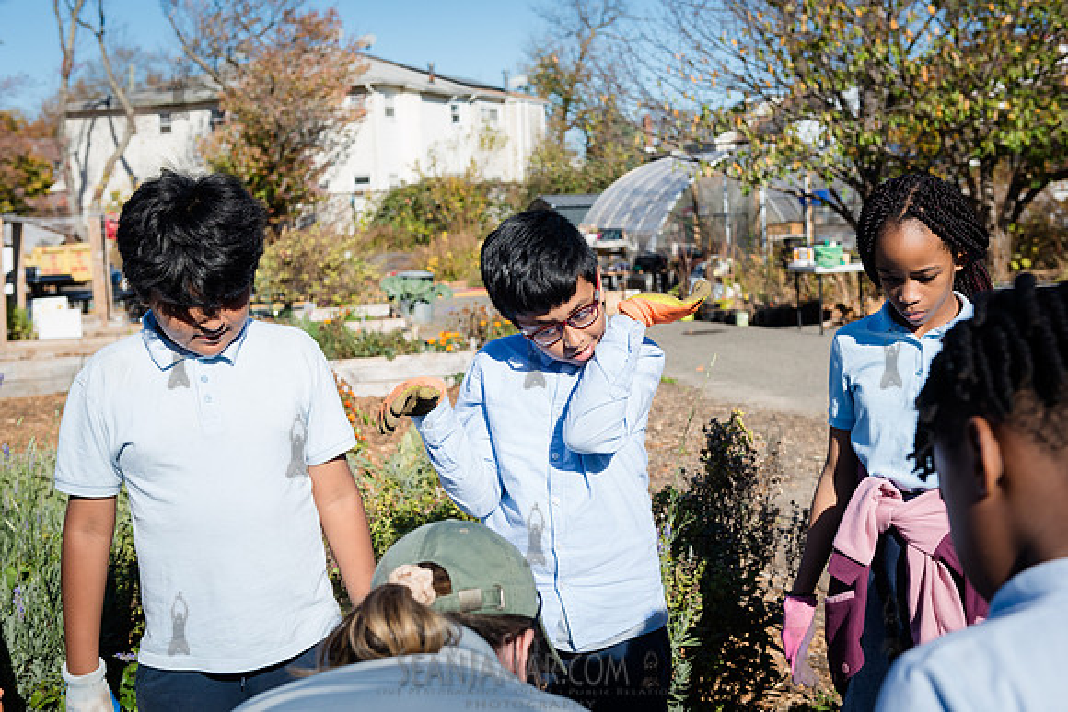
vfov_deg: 29.9
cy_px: 356
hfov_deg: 43.6
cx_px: 534
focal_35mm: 45
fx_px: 1335
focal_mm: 45
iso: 100
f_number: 5
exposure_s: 1/400
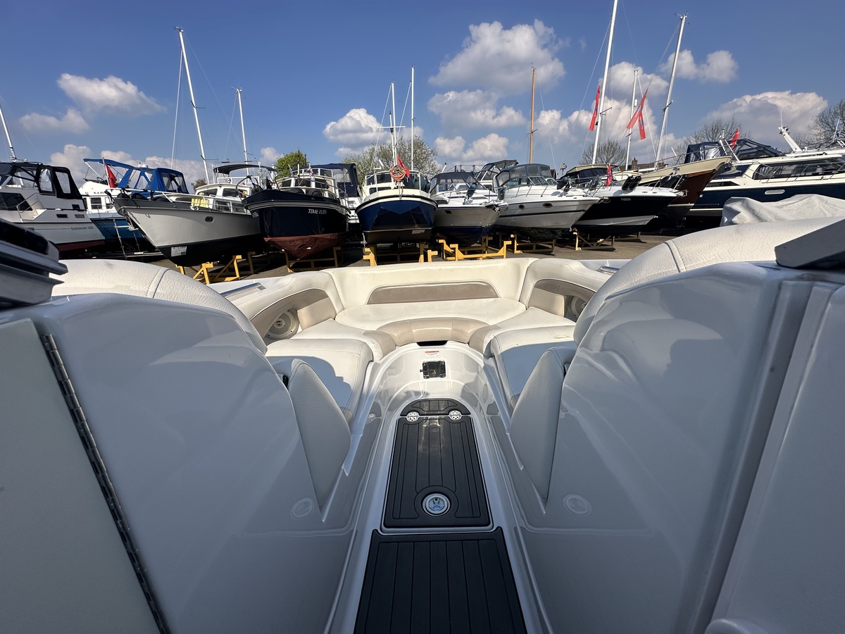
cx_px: 422
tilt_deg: -18.1
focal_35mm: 14
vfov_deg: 85.7
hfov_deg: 102.1
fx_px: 342
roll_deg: +1.6
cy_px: 317
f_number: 2.2
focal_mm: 2.22
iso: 50
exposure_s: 1/3731
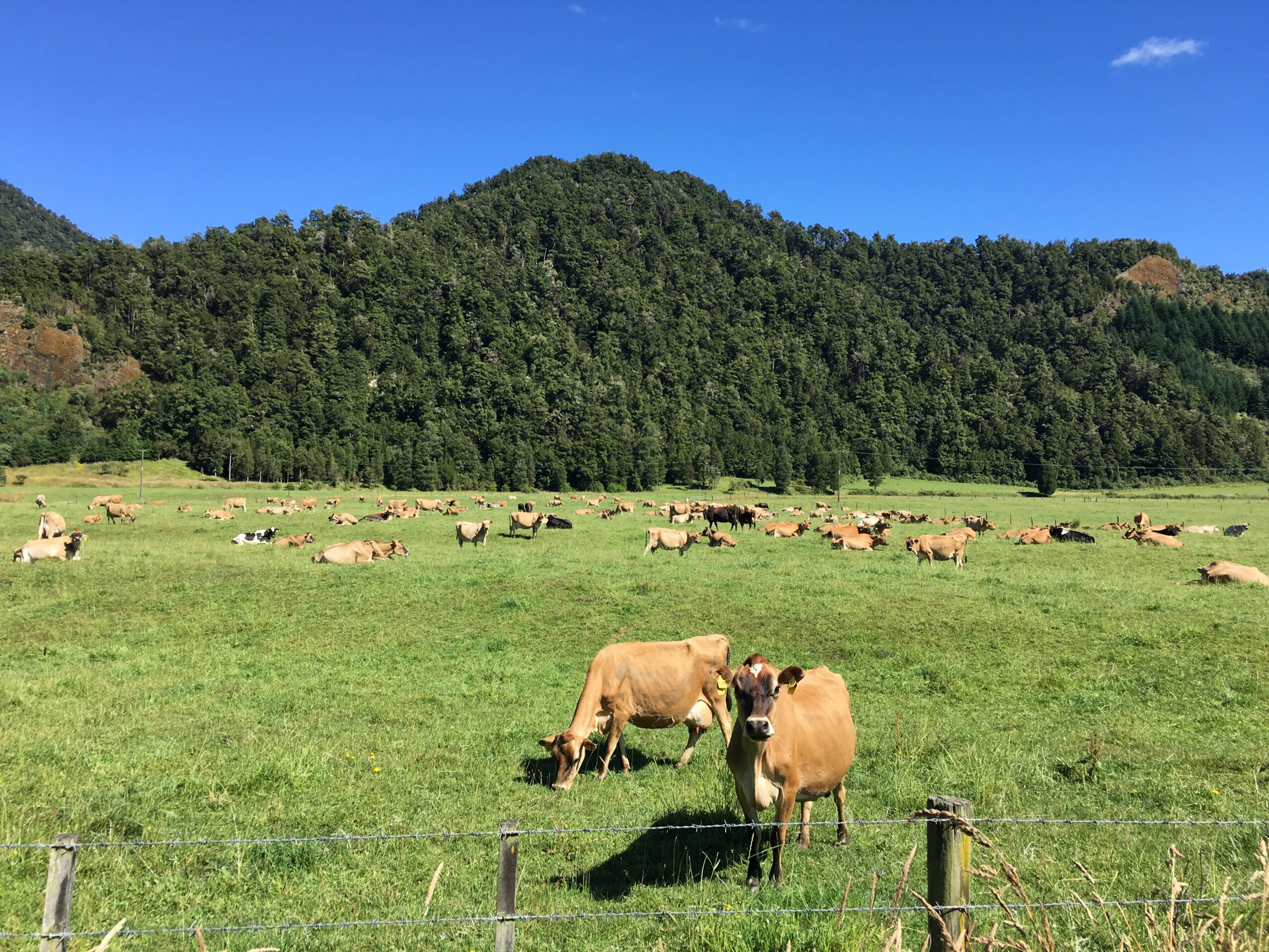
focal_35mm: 29
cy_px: 476
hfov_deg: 61.7
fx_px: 1063
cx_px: 634
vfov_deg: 48.2
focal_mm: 4.15
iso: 25
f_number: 2.2
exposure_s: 1/962
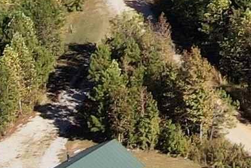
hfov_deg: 9.9
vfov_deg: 6.8
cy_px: -340
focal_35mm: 182
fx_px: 1269
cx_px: 604
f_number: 2.8
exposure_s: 1/500
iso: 100
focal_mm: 4.5
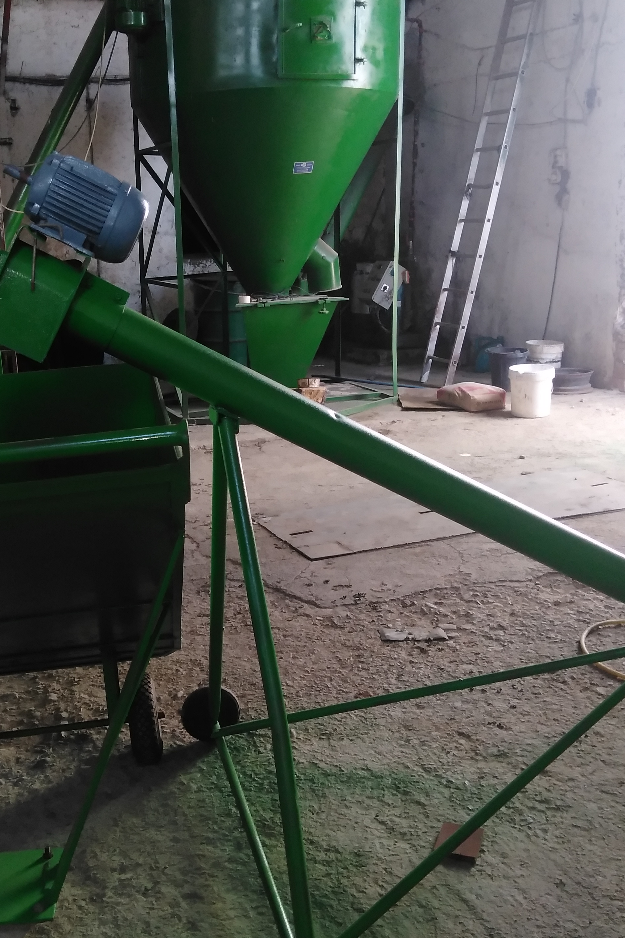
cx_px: 215
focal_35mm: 37
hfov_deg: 35.6
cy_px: 472
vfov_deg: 51.9
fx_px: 963
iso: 100
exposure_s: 1/53.1
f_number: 1.8
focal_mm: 3.63
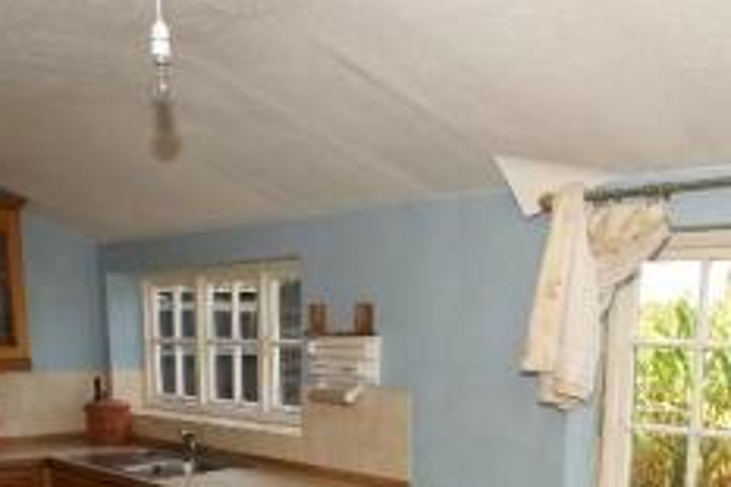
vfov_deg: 26.1
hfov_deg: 42.1
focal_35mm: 46
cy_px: 569
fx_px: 942
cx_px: 458
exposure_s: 1/80
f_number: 5.6
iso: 100
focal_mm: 11
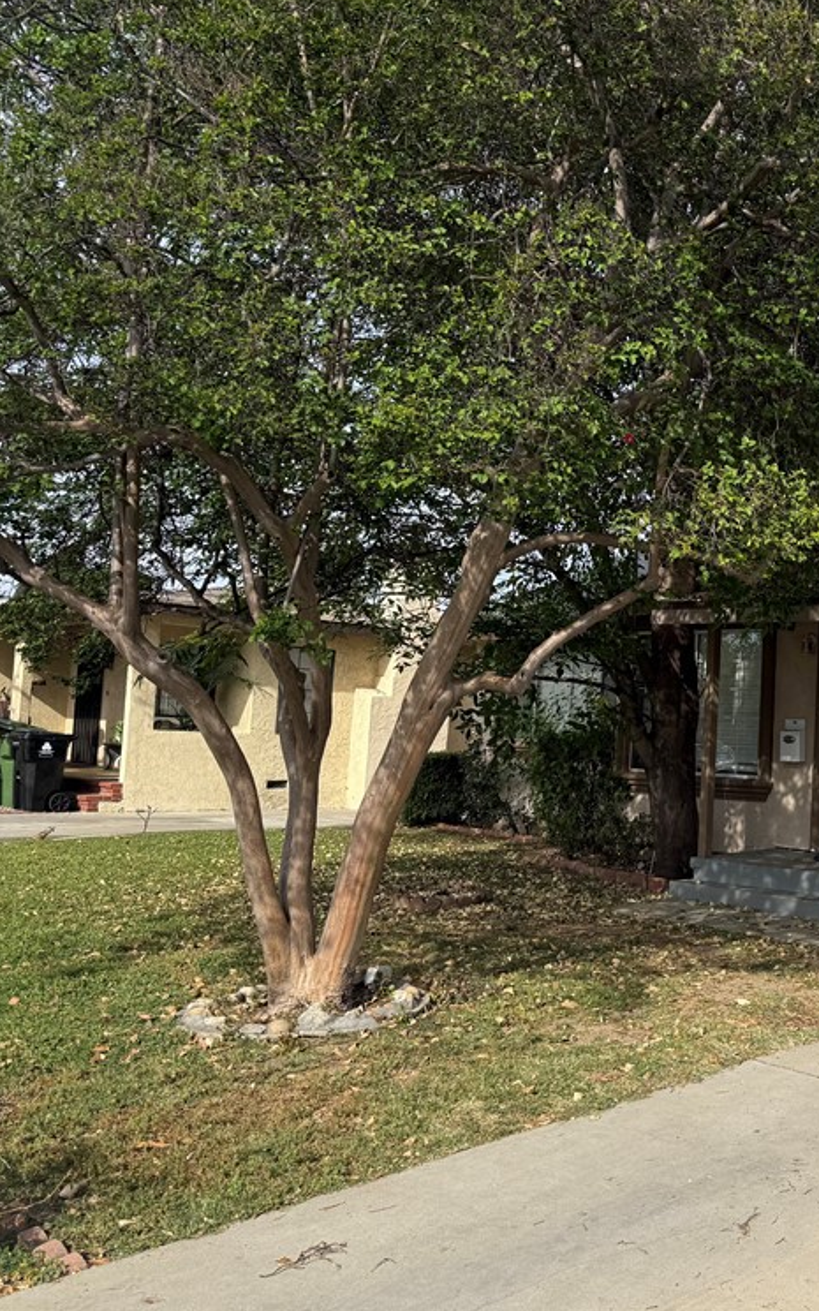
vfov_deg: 55.3
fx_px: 1250
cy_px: 648
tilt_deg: +3.8
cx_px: 814
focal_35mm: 35
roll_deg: -2.6
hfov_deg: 33.3
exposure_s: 1/3425
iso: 80
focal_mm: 6.76
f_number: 1.78
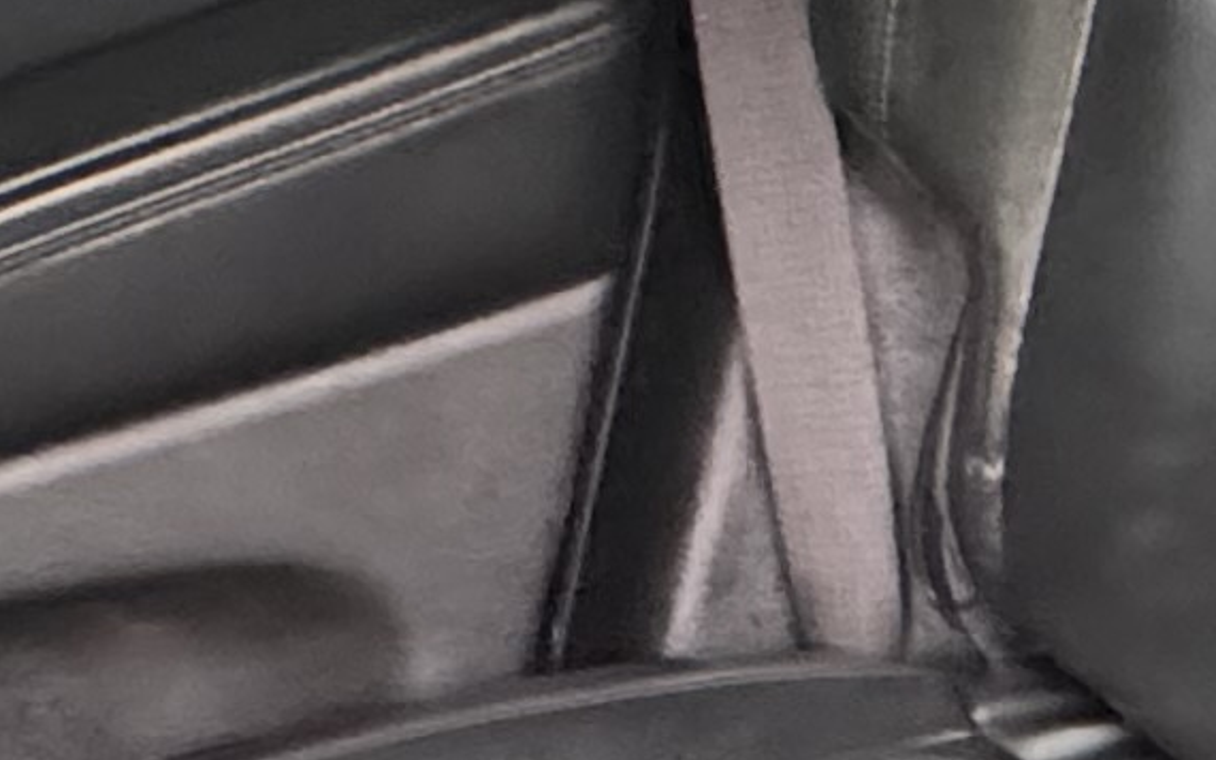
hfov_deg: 17.6
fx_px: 3479
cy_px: 651
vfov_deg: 12.4
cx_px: 1873
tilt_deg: -34.2
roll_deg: +10.5
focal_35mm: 105
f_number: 2.2
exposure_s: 1/49
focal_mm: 2.22
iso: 1250
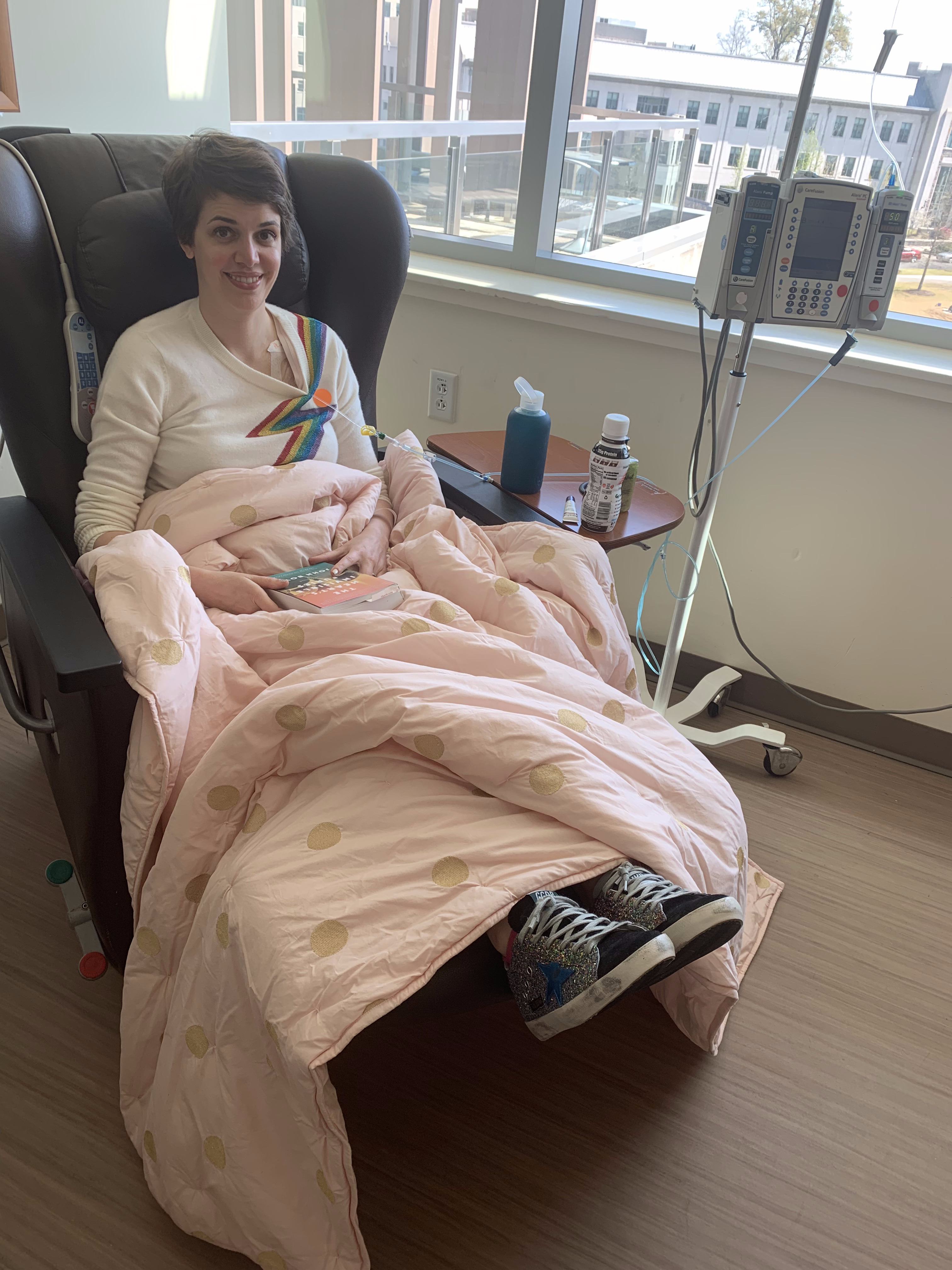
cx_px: 476
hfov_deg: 53.1
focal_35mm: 26
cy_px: 635
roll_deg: -5.9
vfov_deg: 67.3
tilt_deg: -29.6
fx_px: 953
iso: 25
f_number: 1.8
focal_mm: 4.25
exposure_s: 1/121
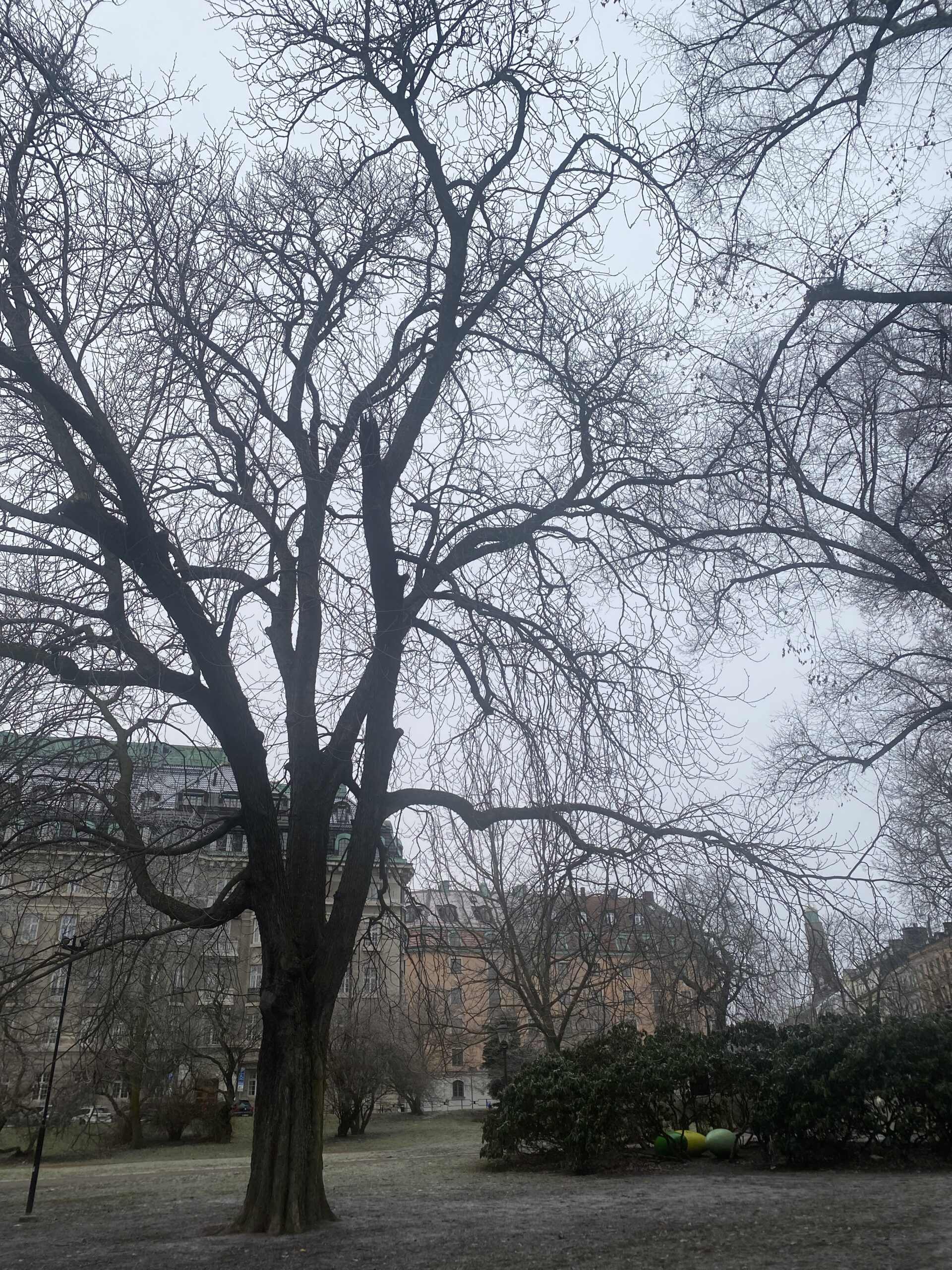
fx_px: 953
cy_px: 635
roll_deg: +1.4
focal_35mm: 26
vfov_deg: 67.3
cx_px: 476
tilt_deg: +26.4
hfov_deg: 53.1
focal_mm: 4.25
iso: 32
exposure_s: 1/471
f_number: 1.8
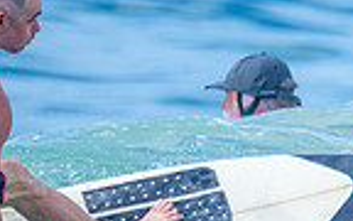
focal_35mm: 4400
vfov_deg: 0.3
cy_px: 303
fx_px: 42330
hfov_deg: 0.5
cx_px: 175
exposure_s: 1/3200
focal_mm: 800
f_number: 6.3
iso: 400
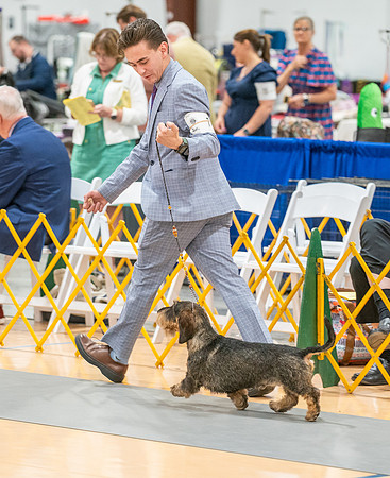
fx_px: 2948
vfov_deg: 9.3
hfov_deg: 7.6
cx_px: 175
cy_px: 256
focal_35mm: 207
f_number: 3.5
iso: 3200
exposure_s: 1/250
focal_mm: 138
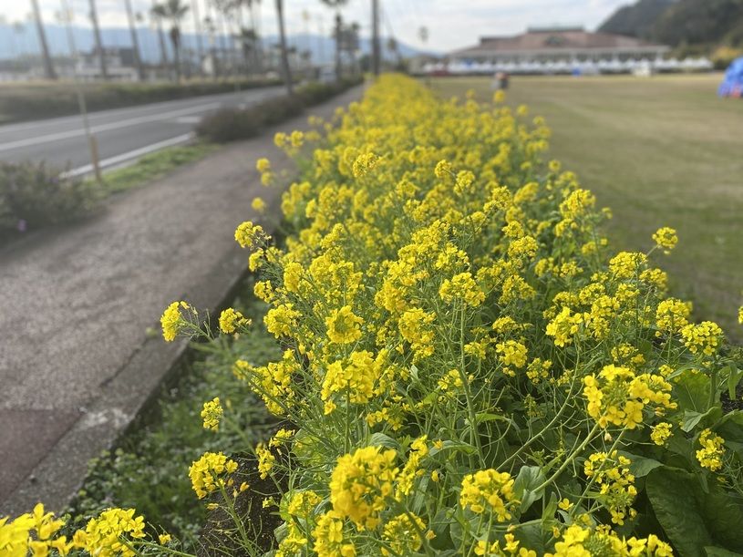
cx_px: 372
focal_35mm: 26
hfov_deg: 67.3
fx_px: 558
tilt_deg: -19.8
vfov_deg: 53.1
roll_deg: +0.1
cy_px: 278
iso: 32
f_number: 1.8
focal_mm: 4.25
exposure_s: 1/871
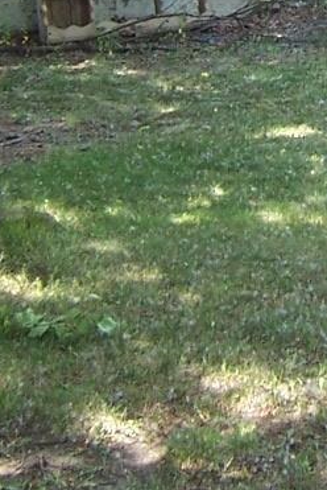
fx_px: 1360
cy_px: -114
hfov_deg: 13.3
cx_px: 401
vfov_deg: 19.1
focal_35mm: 100
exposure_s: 1/50
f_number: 2.8
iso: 64
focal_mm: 3.8
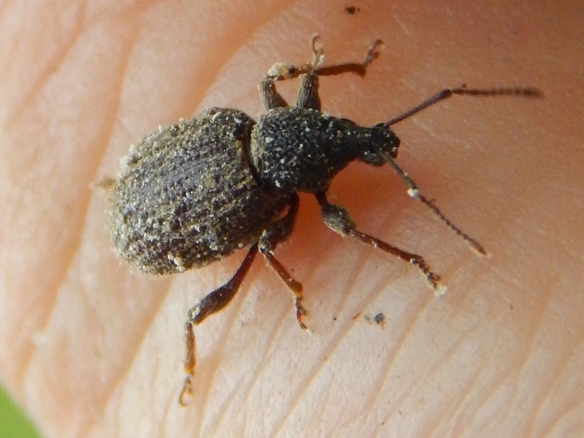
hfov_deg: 15.1
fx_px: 2210
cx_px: 292
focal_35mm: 131
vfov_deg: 11.3
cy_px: 219
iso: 400
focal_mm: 23.4
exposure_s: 1/160
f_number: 4.8
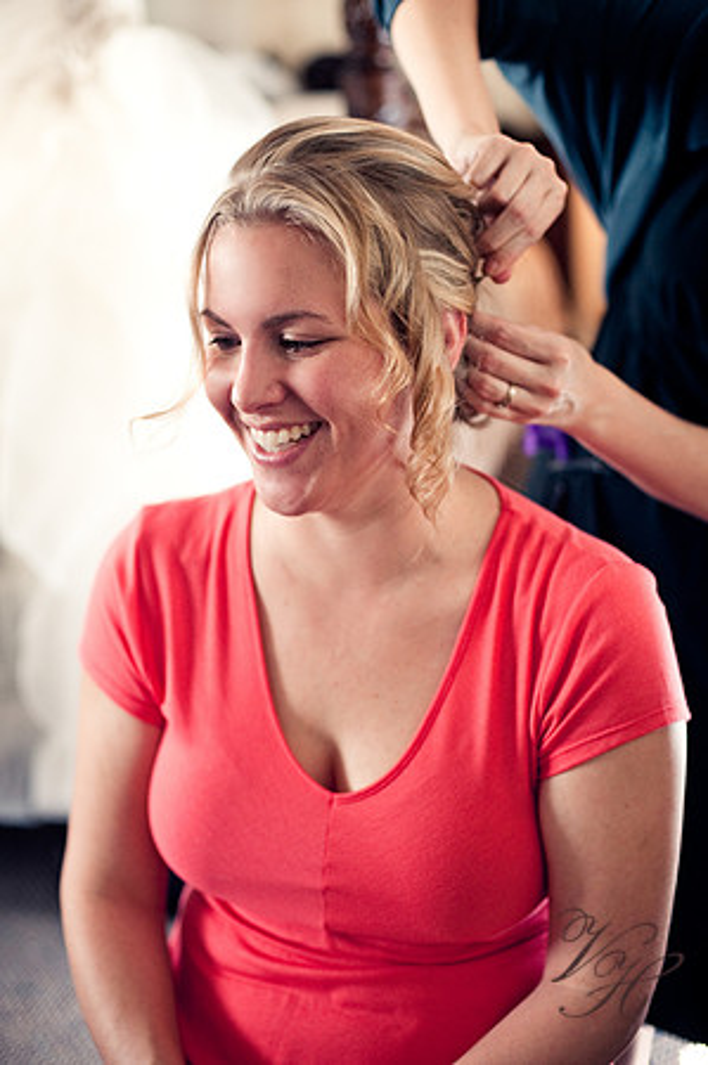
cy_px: 532
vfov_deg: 39.6
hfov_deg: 26.9
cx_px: 354
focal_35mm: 50
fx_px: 1478
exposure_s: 1/400
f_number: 2.2
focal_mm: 50
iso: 800
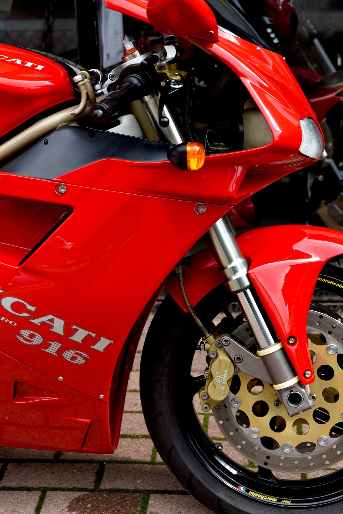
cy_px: 227
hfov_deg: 18.2
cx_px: 149
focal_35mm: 75
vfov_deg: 27.0
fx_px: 1071
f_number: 5
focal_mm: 65
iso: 100
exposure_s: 1/100
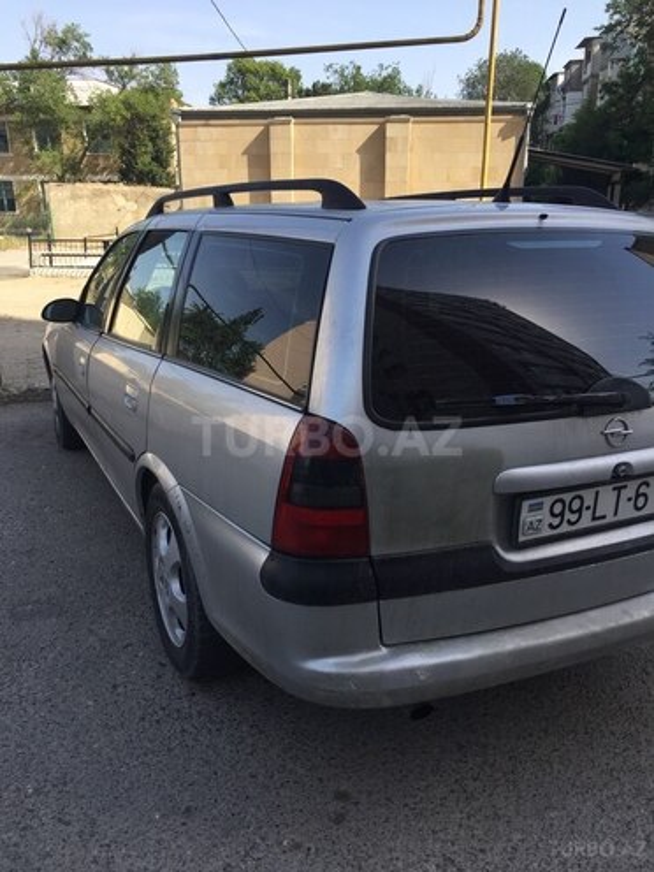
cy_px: 436
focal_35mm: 29
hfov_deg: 48.2
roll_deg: -1.0
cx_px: 327
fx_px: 731
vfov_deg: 61.7
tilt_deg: -16.2
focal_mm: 4.15
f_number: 2.2
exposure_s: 1/824
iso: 32
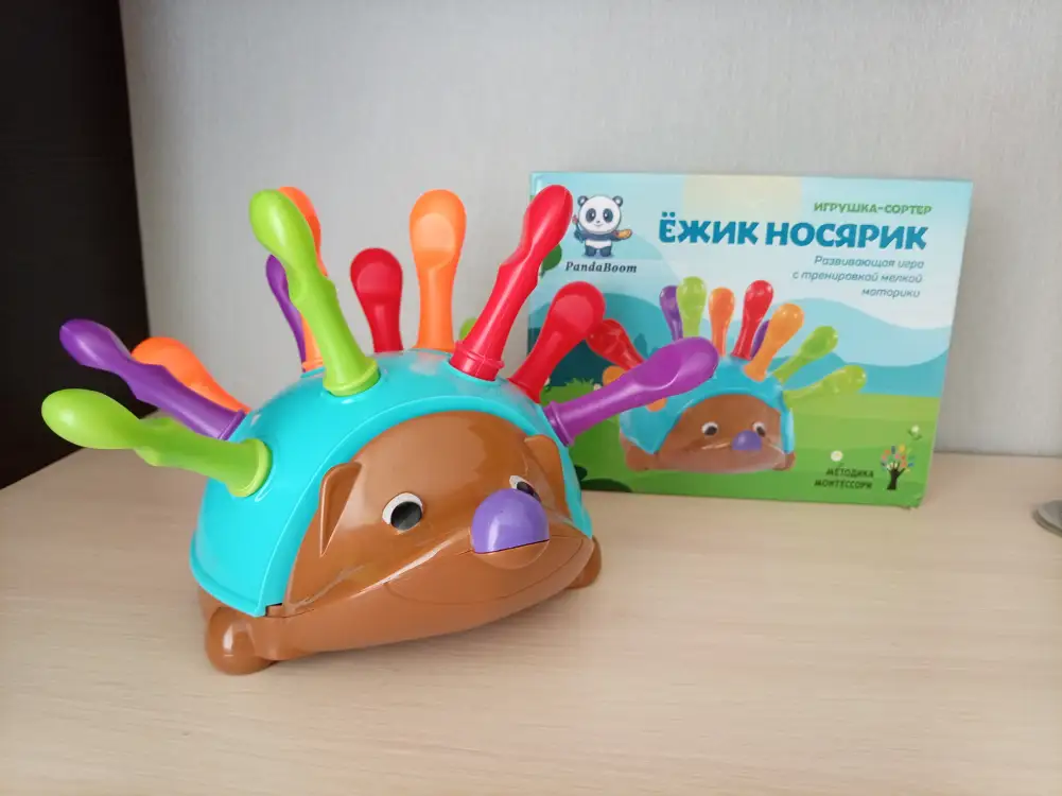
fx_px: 767
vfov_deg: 54.9
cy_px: 398
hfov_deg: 69.4
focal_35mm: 25
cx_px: 531
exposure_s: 1/25
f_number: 1.8
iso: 436
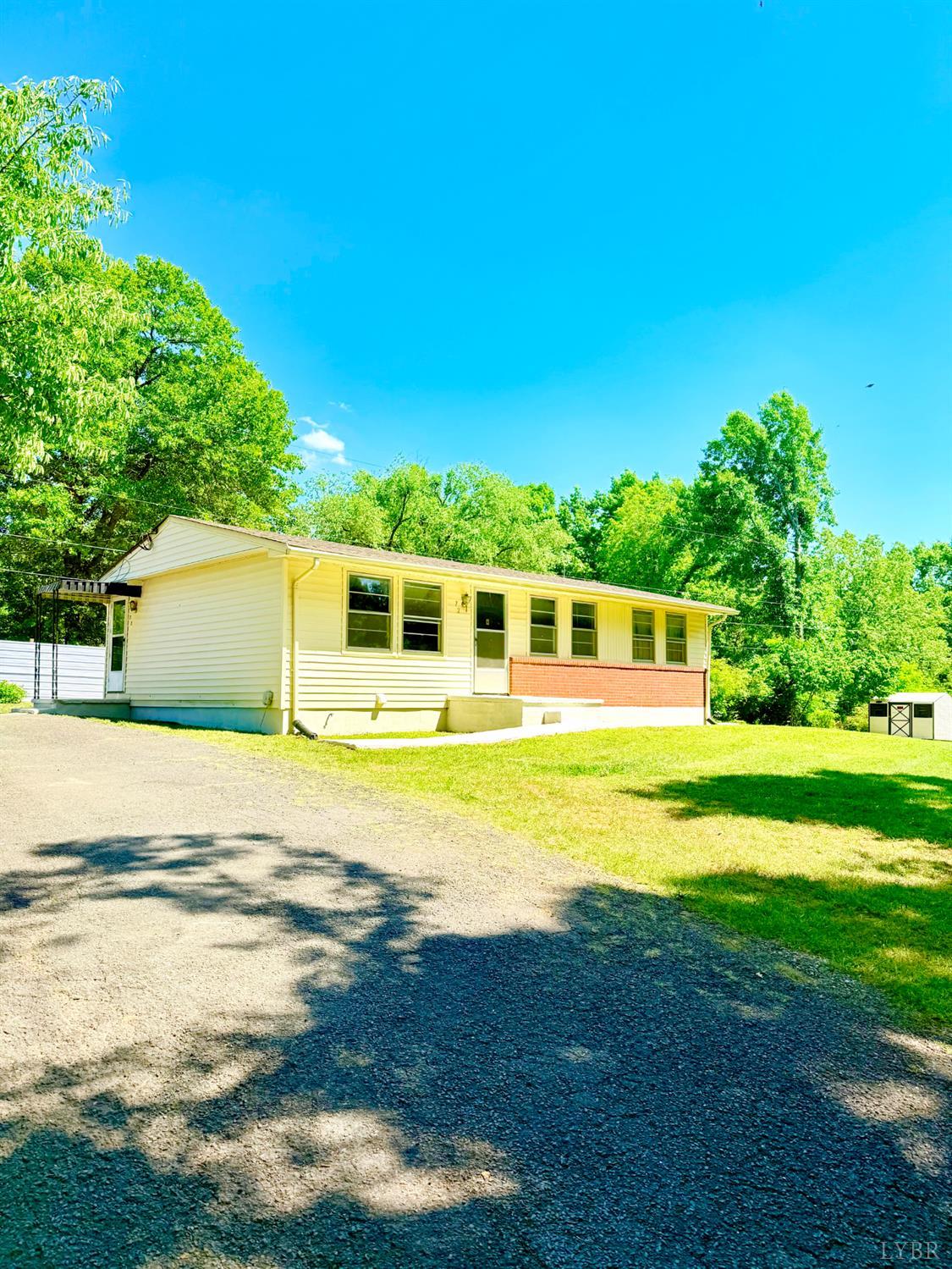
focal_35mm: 24
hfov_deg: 56.8
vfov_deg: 71.6
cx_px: 476
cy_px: 634
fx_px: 880
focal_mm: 6.76
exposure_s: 1/3425
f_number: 1.78
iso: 80
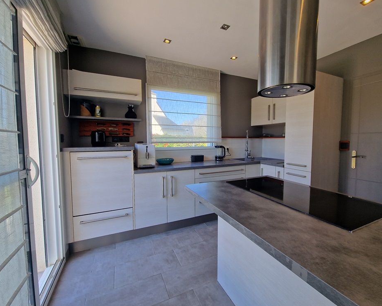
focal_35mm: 14
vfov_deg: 87.9
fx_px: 158
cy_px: 149
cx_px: 202
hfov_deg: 100.6
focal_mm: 2.2
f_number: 2.2
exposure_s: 1/151
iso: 50
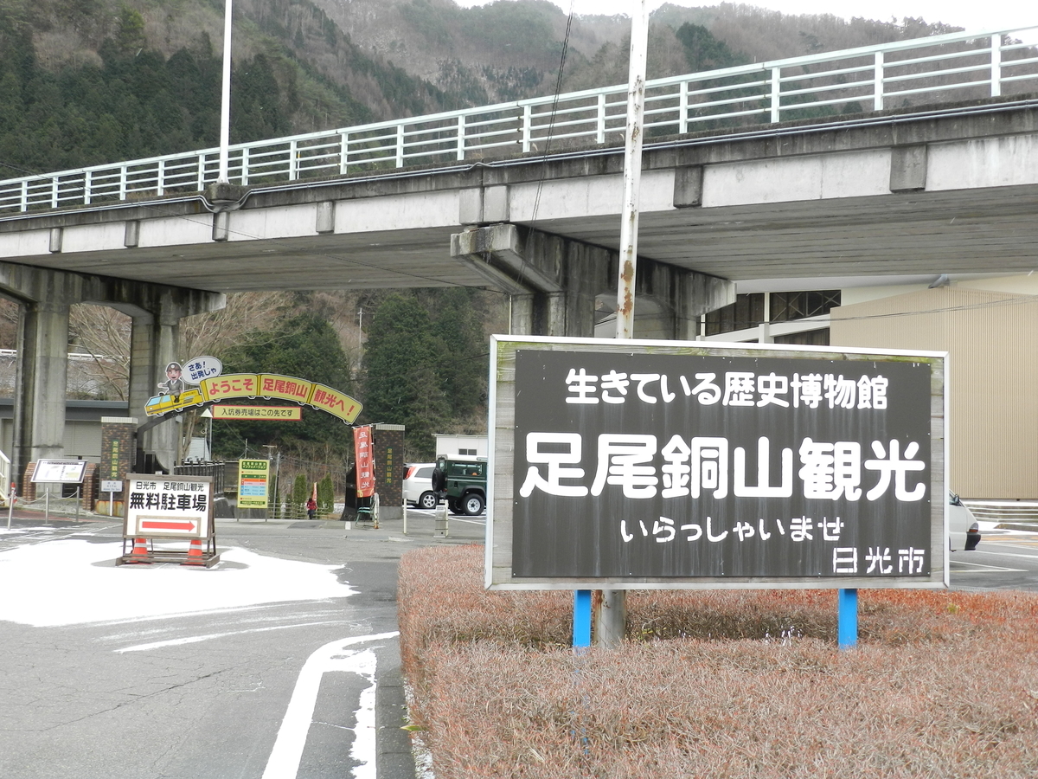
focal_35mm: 38
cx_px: 519
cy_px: 390
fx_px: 1139
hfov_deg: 49.0
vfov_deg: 37.7
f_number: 4
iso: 160
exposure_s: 1/125
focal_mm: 6.7
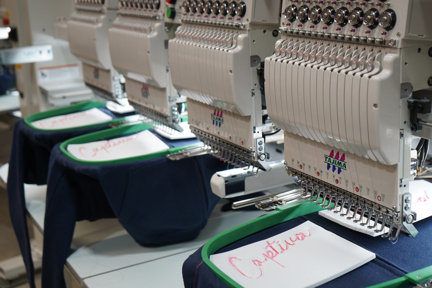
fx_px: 624
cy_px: 125
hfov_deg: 38.2
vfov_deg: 26.0
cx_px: 229
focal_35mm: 52
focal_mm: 45
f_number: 4.5
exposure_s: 1/160
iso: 1000
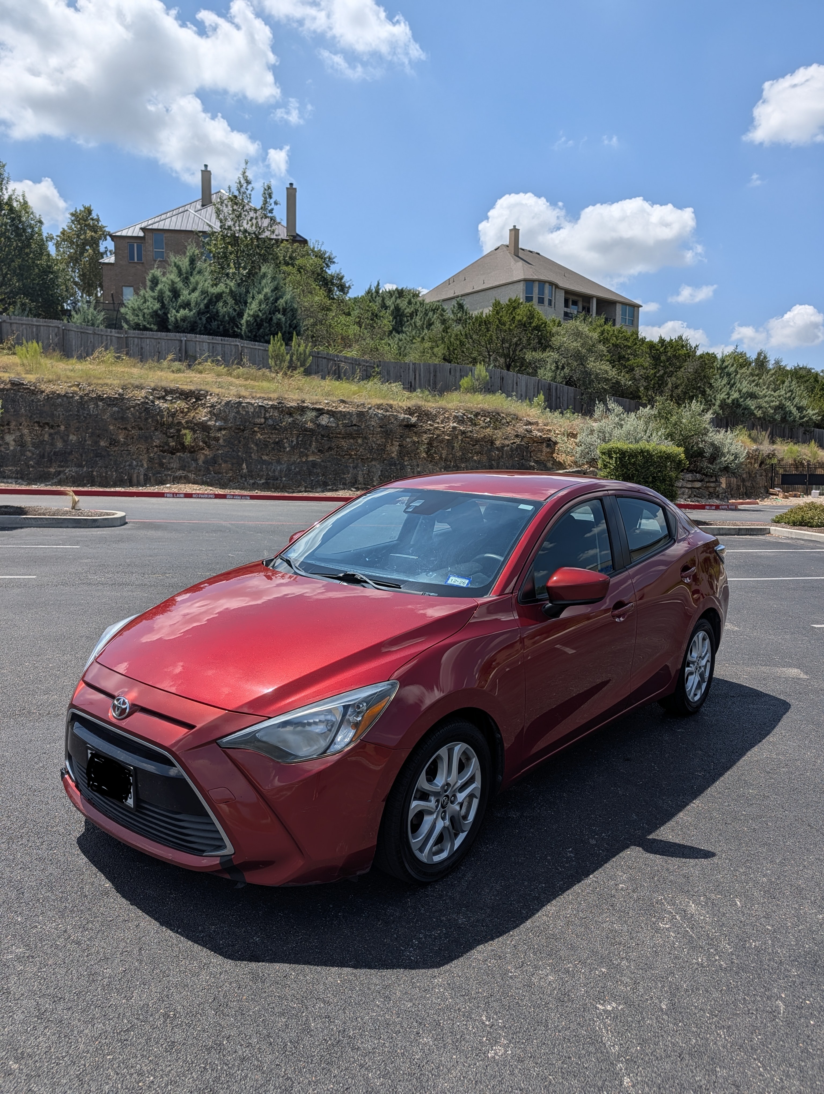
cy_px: 547
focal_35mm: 24
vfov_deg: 71.5
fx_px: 760
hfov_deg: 56.9
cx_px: 412
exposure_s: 1/13158
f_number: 1.68
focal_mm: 6.9
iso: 18
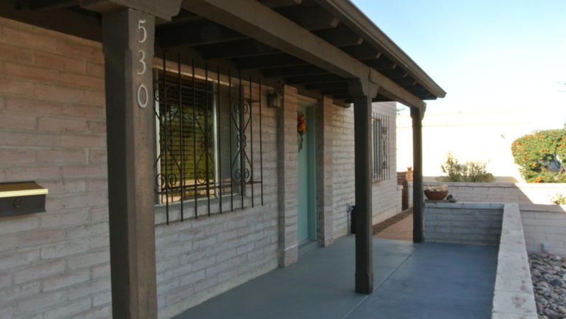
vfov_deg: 37.7
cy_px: 182
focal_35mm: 31
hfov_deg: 62.6
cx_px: 280
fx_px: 465
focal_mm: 11
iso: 360
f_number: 3.5
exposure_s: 1/60
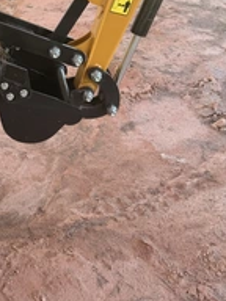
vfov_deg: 37.1
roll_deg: +1.7
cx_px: 19
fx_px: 435
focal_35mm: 50
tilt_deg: -24.9
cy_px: 67
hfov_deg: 27.9
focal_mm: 6.76
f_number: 1.78
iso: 80
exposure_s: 1/365
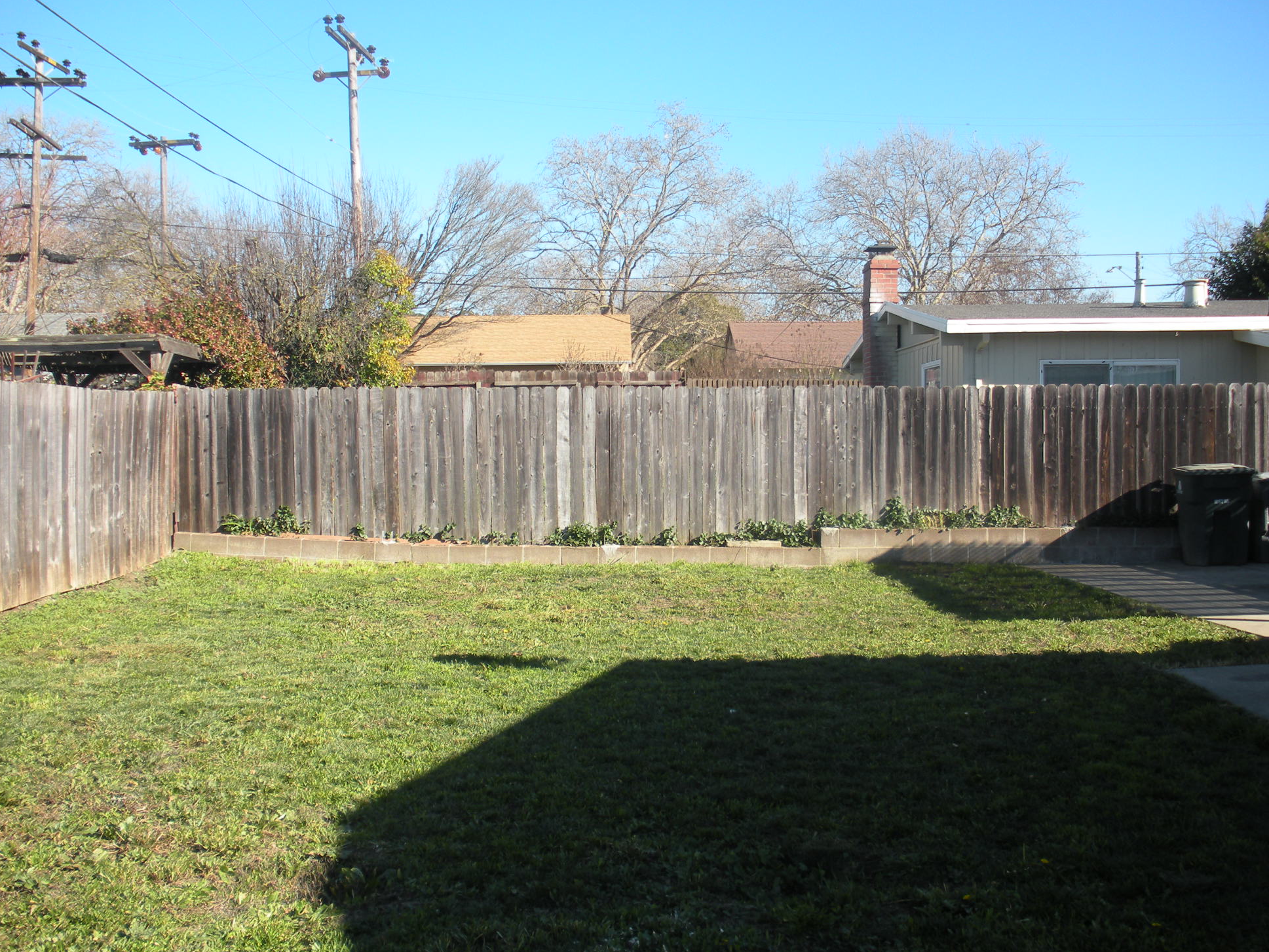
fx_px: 1356
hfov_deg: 50.1
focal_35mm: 37
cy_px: 468
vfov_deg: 38.7
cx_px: 609
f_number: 3.5
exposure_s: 1/284
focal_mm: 6.3
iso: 64
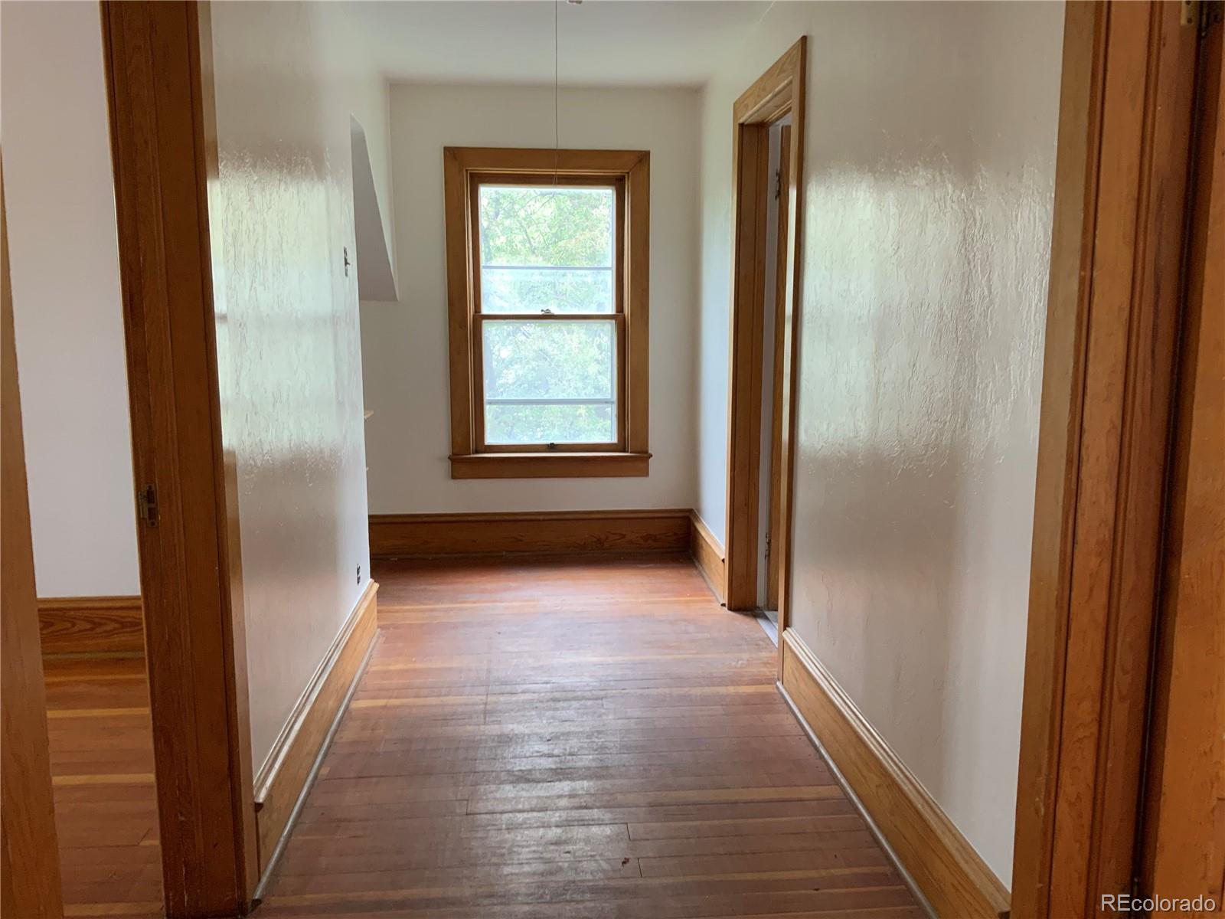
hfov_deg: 61.7
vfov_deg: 48.2
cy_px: 460
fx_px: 1026
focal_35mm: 29
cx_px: 612
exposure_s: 1/60
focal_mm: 3
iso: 64
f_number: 1.8
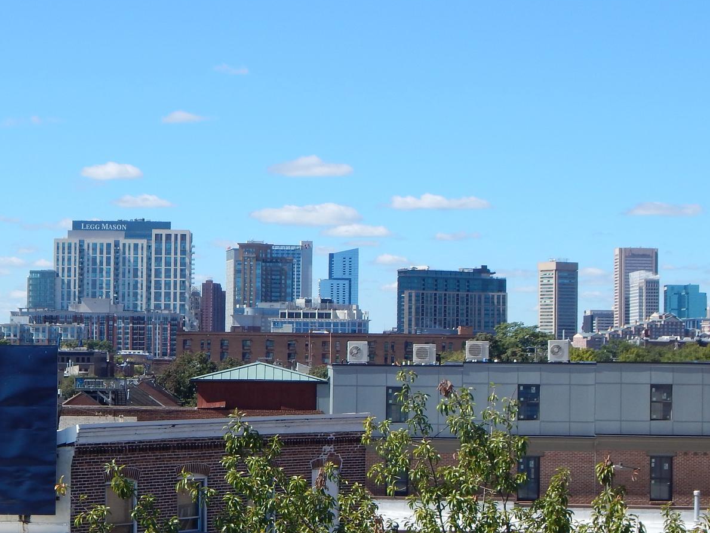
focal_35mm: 93
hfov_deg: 21.1
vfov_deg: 15.9
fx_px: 1908
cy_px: 269
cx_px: 296
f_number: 3.8
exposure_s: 1/1000
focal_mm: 9.7
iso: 125
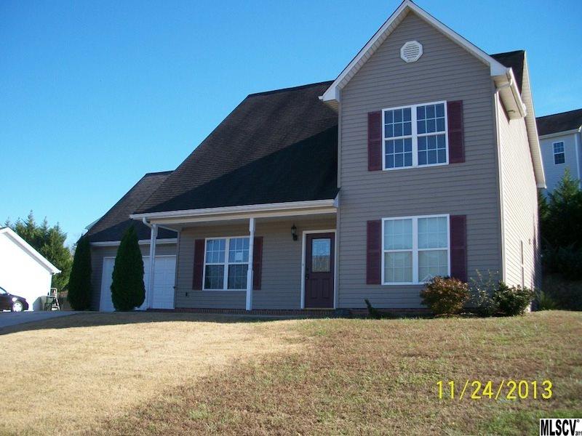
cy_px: 218
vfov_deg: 40.7
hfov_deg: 52.6
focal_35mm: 35
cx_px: 291
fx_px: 588
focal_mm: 6.3
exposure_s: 1/500
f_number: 3.1
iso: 80
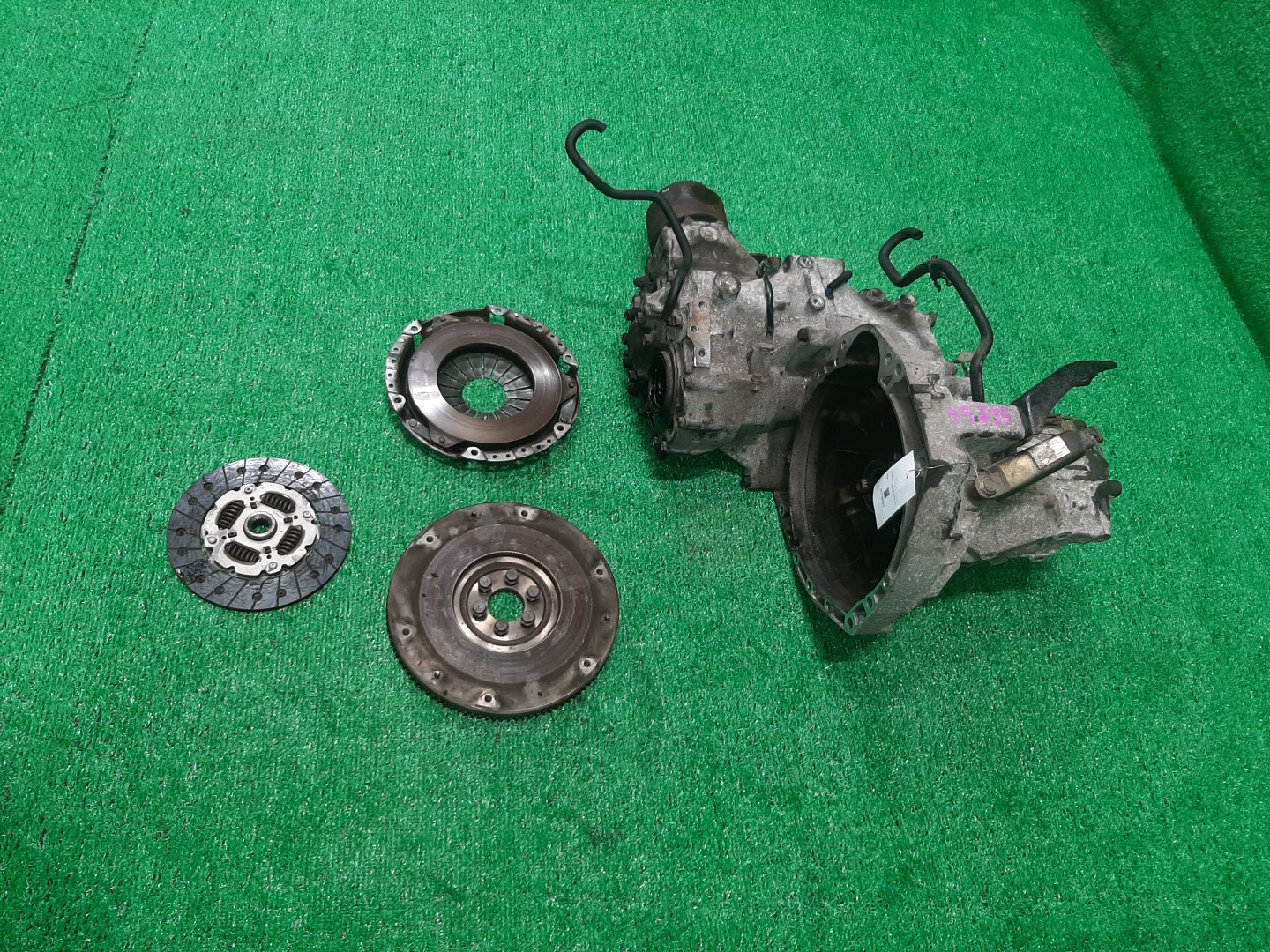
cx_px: 635
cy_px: 476
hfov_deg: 67.3
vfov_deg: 53.1
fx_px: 954
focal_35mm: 26
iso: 99
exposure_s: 1/50
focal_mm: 3.93
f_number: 1.7
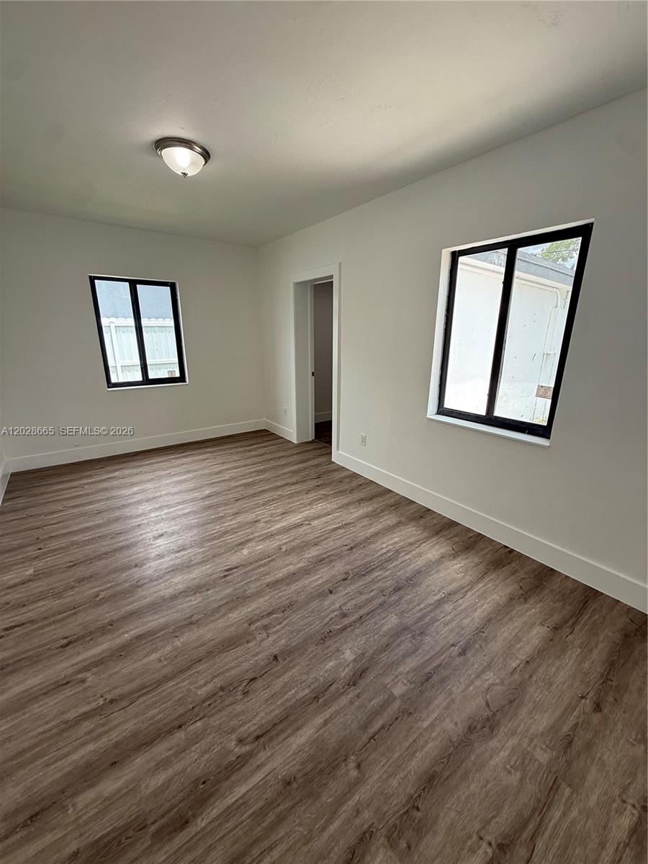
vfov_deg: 102.1
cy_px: 432
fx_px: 349
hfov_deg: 85.7
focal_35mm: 14
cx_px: 324
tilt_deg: -15.4
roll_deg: +0.7
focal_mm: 2.22
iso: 64
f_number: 2.2
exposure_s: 1/191
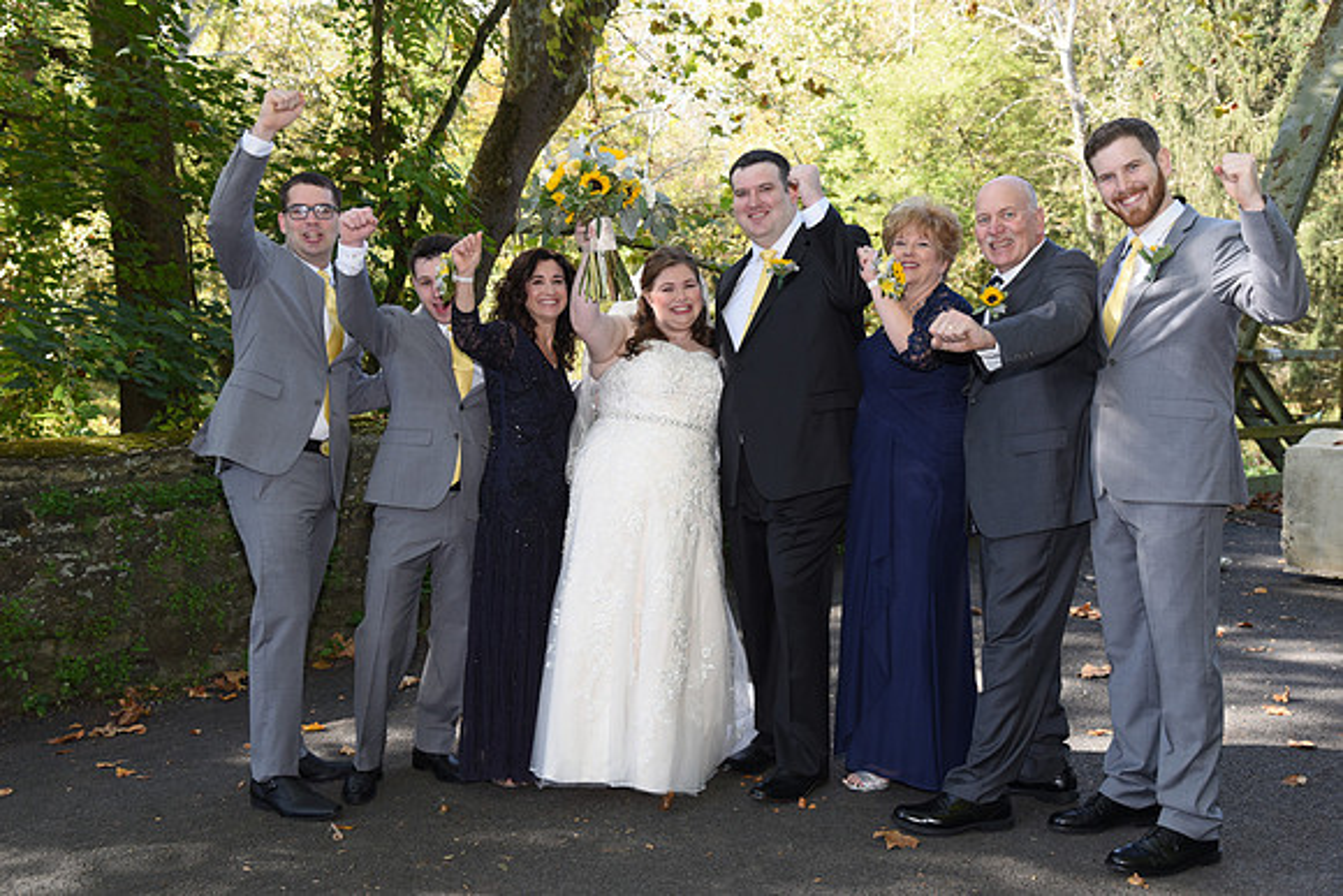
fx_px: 1642
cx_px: 672
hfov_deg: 44.5
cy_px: 448
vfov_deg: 30.5
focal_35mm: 44
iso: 640
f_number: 5.6
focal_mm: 44
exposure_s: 1/200
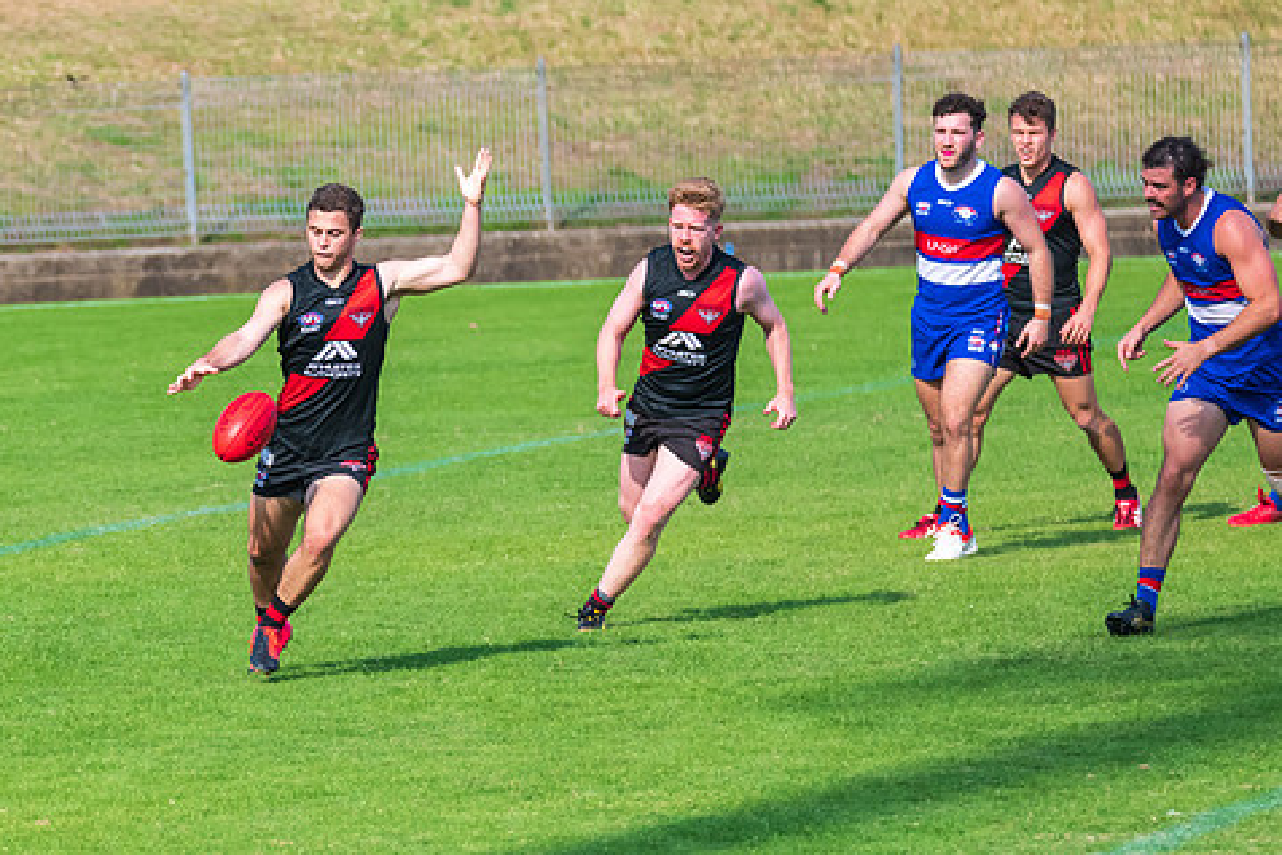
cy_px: 471
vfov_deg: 2.6
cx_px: 266
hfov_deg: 3.8
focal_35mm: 539
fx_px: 19193
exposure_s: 1/2500
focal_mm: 260
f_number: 6.3
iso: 800
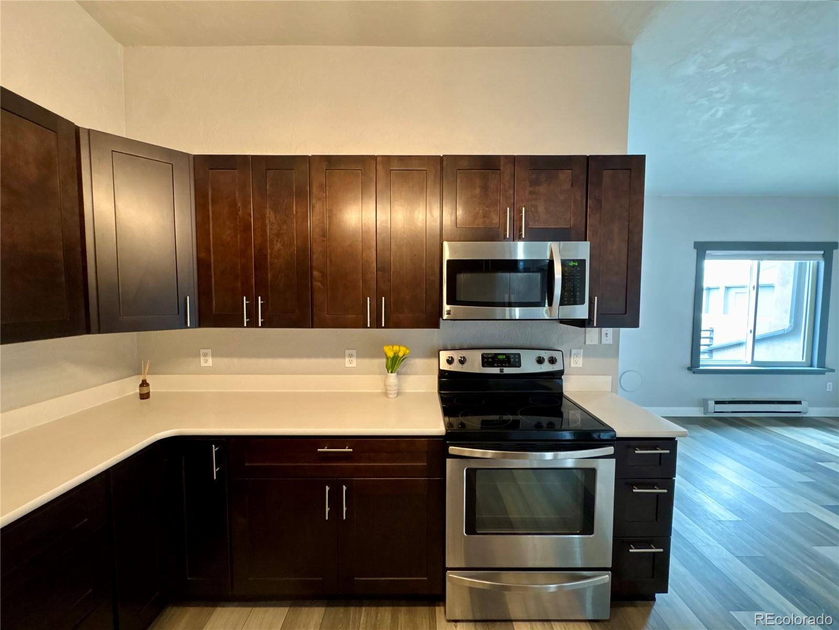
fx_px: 339
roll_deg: +1.6
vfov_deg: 85.7
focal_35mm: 14
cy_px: 315
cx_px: 420
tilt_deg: -2.3
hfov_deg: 102.1
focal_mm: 2.22
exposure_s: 1/60
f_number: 2.2
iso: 640
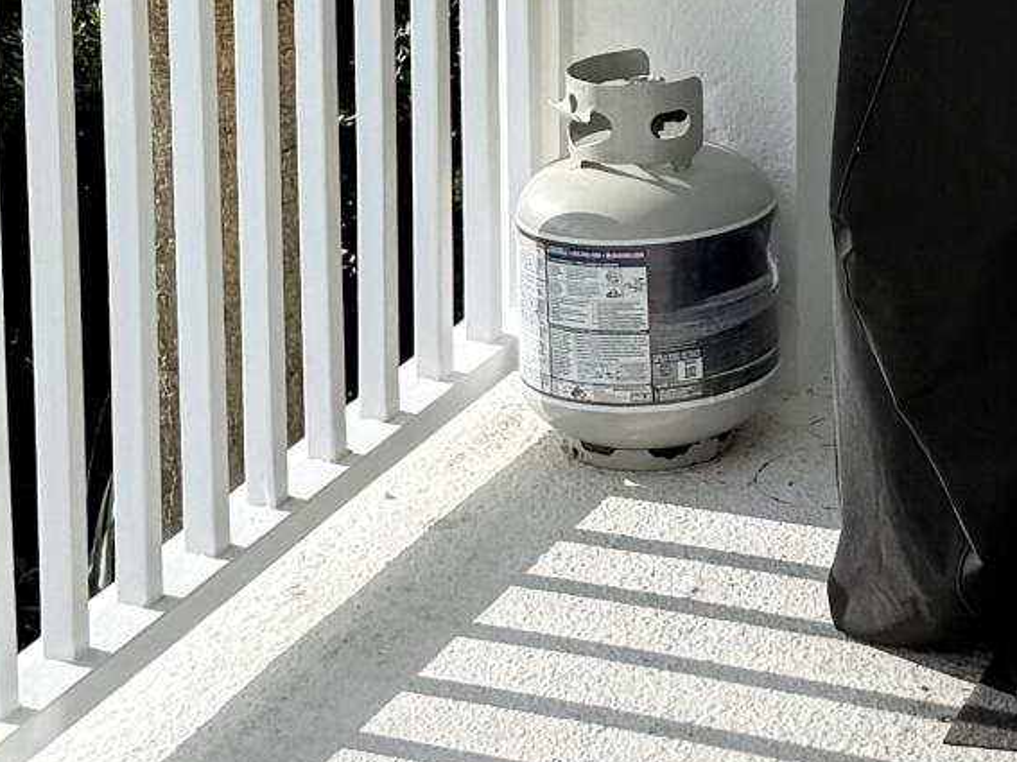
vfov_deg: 11.1
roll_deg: +1.9
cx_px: 974
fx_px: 3730
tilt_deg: -7.2
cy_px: -468
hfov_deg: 15.3
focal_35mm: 127
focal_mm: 6.76
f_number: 1.78
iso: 80
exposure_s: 1/4975
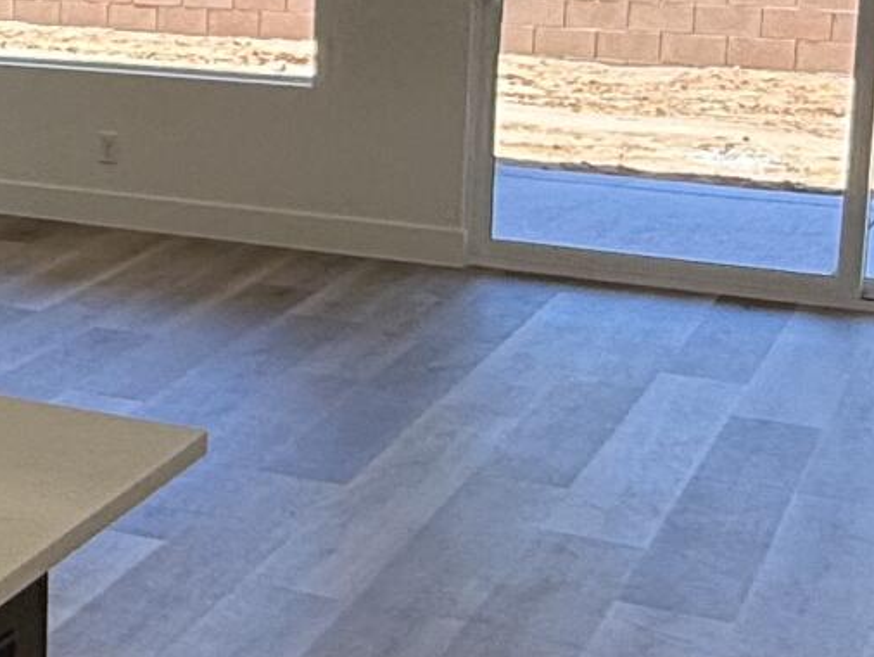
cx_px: -290
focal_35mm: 83
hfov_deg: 21.2
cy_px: 100
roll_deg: +0.3
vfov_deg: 17.6
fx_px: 2097
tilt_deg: -8.6
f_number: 2.2
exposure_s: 1/169
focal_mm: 2.22
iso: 64
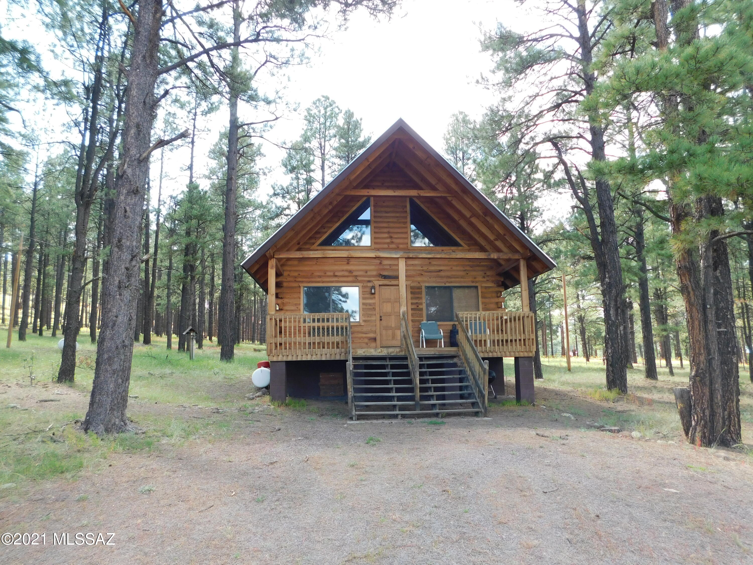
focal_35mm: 23
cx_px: 376
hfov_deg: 73.9
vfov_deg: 58.9
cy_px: 282
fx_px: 500
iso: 125
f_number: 3
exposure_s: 1/125
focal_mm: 4
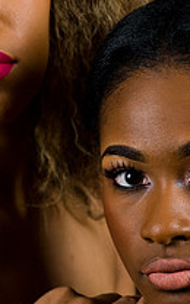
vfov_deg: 4.8
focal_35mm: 441
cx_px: 85
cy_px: 129
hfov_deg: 3.0
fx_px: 3654
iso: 200
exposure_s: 1/125
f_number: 5.6
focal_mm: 155
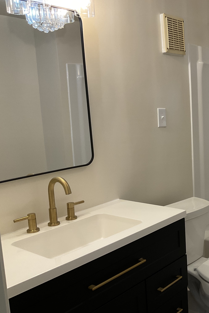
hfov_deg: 30.3
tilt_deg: -8.1
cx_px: 209
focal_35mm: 41
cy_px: 159
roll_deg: +1.7
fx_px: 357
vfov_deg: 47.4
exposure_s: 1/60
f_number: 1.8
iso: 64
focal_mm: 3
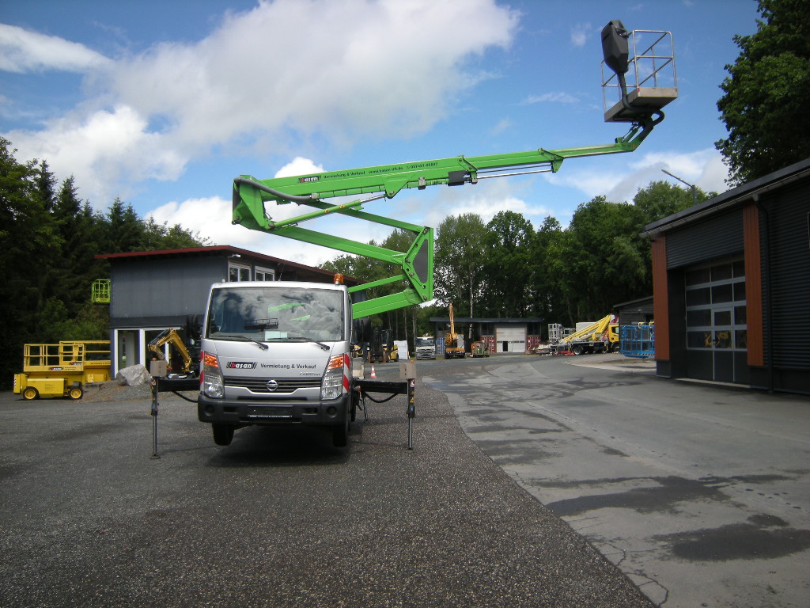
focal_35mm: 28
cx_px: 405
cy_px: 304
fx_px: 655
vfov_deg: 49.7
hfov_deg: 63.4
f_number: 5.6
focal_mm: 4.7
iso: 64
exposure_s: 1/233
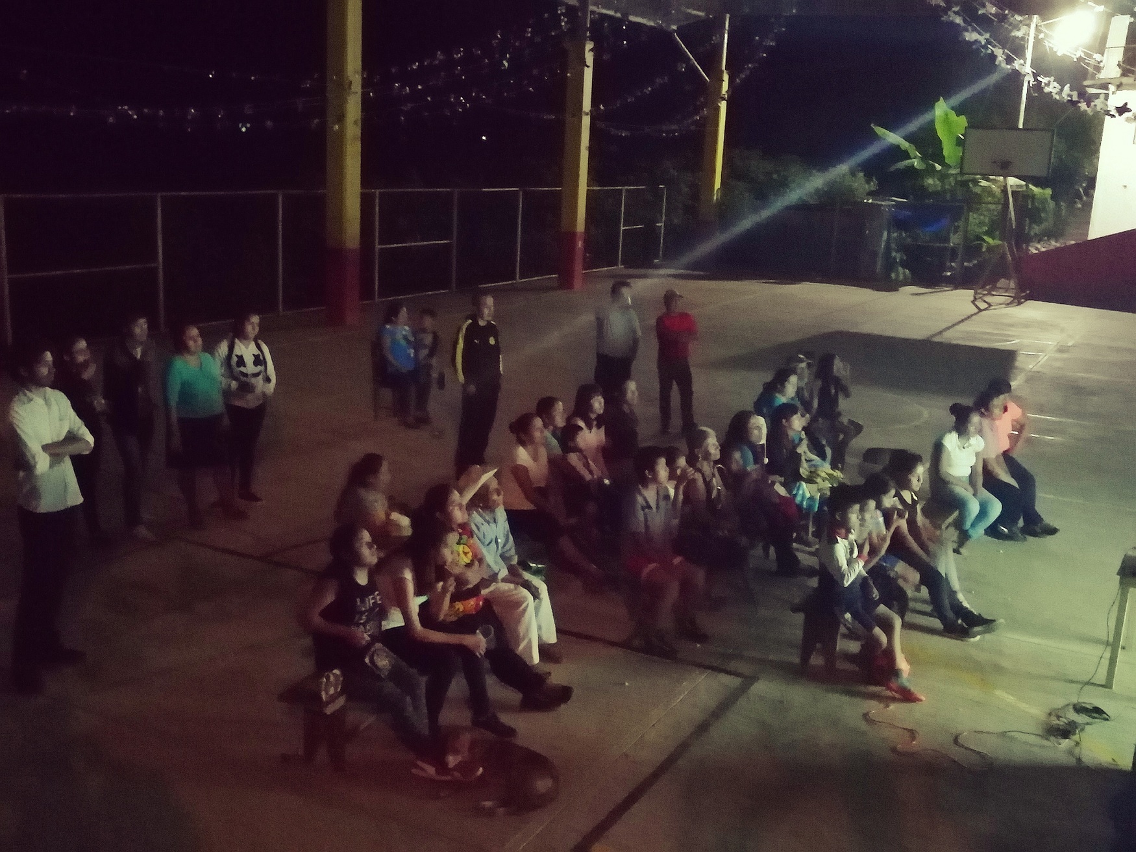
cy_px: 426
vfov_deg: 39.6
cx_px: 568
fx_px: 1181
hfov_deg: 51.4
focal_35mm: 36
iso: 3200
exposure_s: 1/12
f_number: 1.8
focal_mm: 3.62
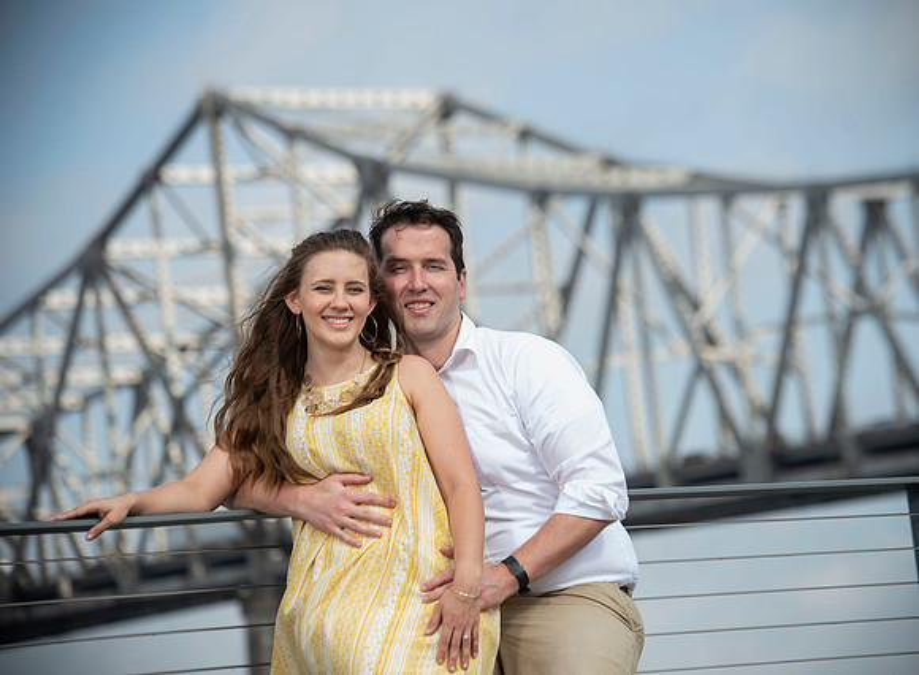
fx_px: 4724
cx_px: 498
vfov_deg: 8.2
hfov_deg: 11.1
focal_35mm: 179
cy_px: 340
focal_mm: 155
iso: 50
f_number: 5.6
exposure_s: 1/250
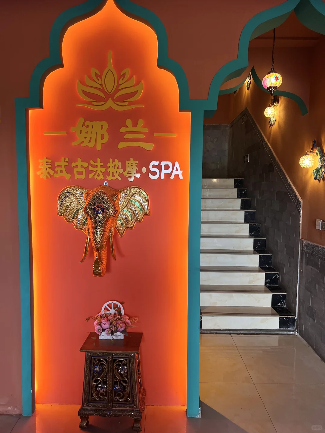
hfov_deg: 53.1
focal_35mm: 26
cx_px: 162
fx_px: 325
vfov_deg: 67.3
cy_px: 216
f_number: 1.5
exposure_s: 1/100
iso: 125
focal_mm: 5.7
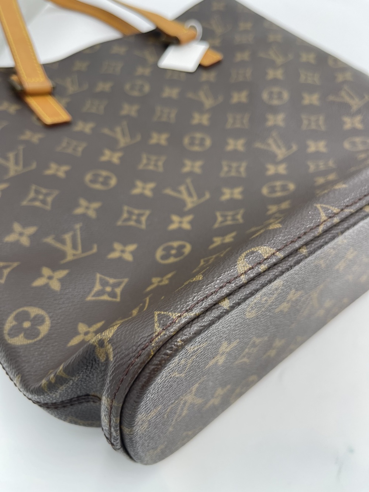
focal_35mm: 25
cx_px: 184
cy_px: 246
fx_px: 355
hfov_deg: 54.9
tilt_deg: -57.1
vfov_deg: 69.4
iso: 40
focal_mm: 5.1
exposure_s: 1/100
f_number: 1.6
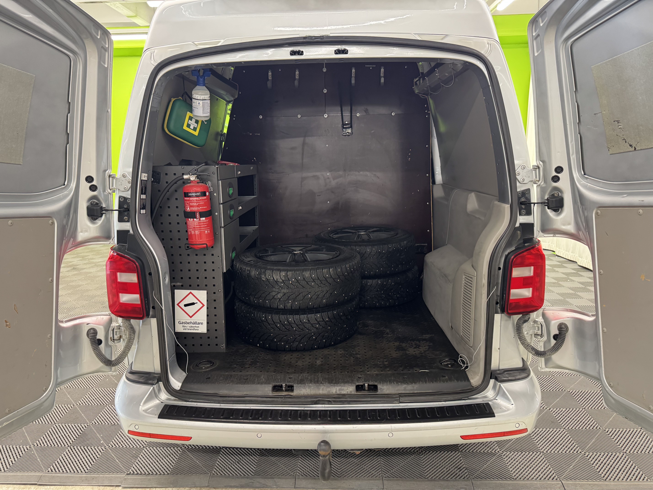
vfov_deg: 56.8
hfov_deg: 71.6
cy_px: 245
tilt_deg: -10.9
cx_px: 326
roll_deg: +0.4
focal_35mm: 24
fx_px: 453
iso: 500
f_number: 1.78
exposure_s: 1/50
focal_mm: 6.76
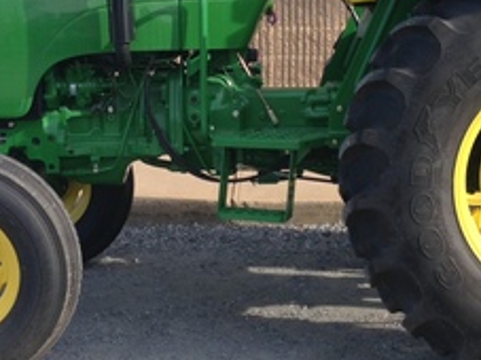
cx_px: 206
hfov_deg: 24.7
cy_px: 66
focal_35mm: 79
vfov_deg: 18.5
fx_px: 1097
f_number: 2.4
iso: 50
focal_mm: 4.13
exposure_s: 1/553
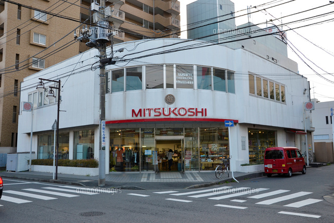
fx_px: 306
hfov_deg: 57.2
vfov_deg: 40.0
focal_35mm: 33
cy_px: 112
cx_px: 167
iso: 160
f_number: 5.6
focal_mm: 22
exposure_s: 1/125
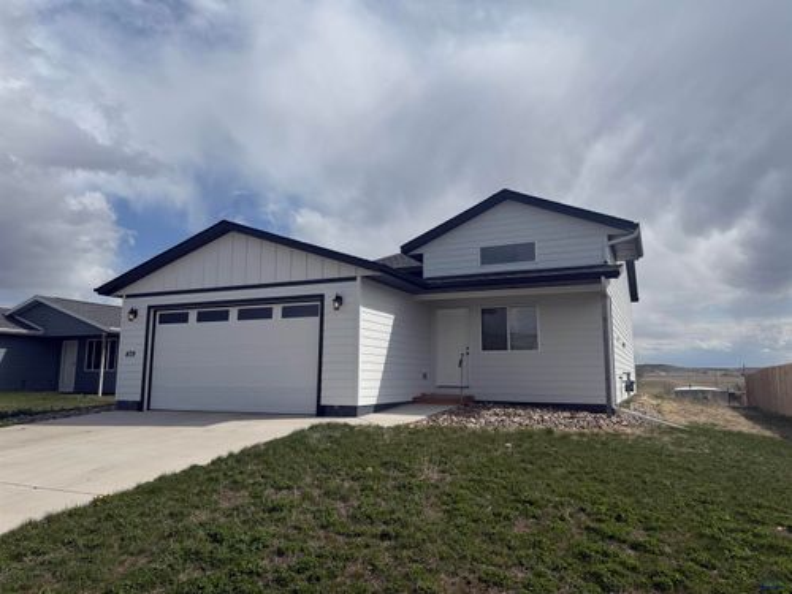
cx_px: 396
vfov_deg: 56.8
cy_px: 297
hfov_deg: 71.6
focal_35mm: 24
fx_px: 549
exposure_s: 1/9091
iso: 80
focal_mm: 6.76
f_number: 1.78
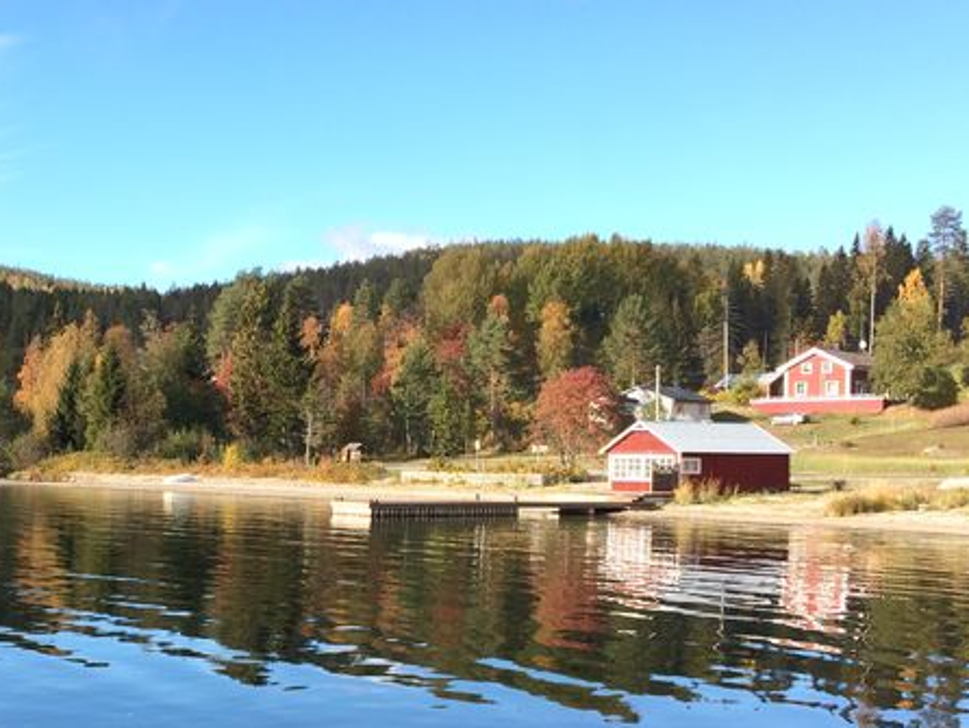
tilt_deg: +0.2
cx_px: 232
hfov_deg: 35.9
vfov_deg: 27.9
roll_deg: -0.7
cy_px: 461
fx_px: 1456
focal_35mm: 52
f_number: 2.2
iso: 32
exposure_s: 1/662
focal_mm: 4.15
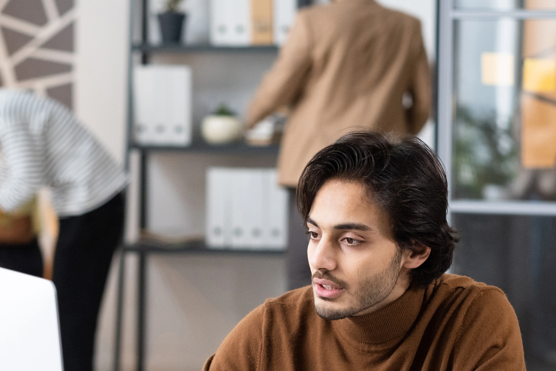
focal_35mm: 151
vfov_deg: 9.1
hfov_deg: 13.6
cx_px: 196
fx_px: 2332
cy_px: 259
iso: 800
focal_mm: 56
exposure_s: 1/200
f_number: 2.5
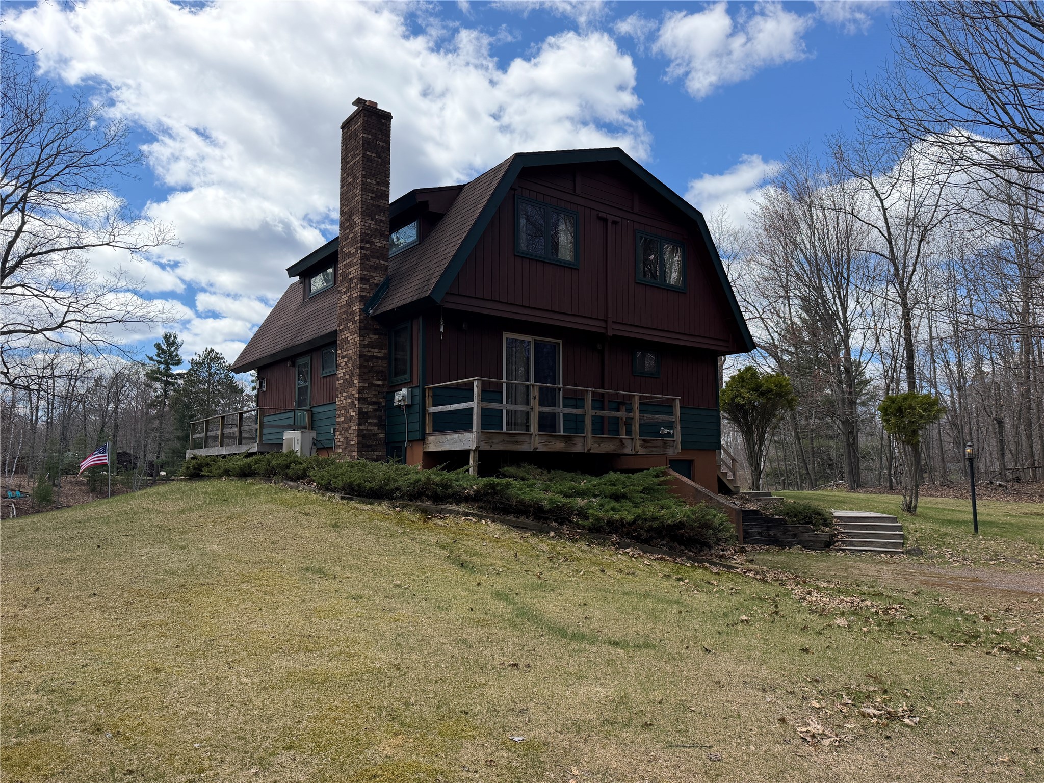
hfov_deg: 71.6
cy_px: 392
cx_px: 522
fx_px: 724
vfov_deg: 56.8
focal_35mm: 24
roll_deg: -0.2
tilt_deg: +6.8
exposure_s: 1/4673
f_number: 1.78
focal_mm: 6.76
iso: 100
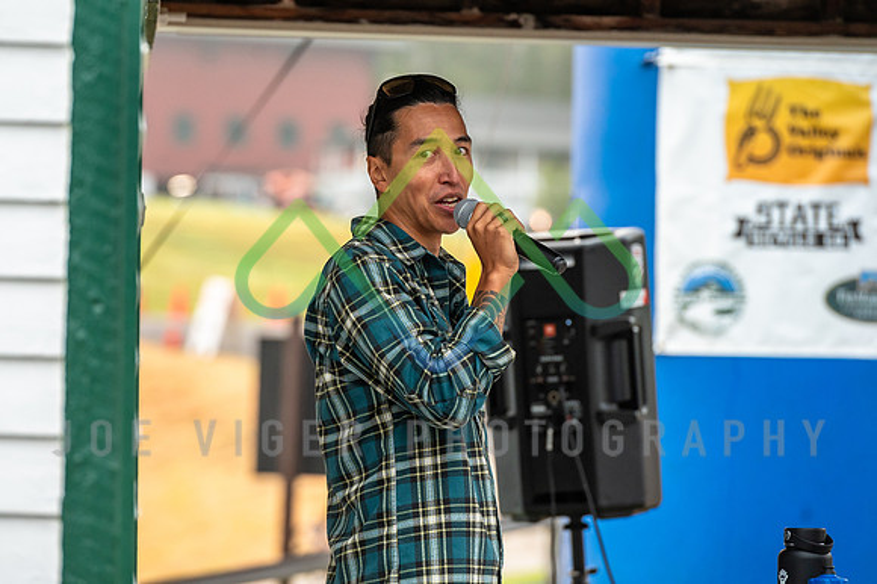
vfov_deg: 5.7
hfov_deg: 8.5
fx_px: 5877
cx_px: 390
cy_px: 232
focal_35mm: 241
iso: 1000
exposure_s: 1/1250
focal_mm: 200
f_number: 5
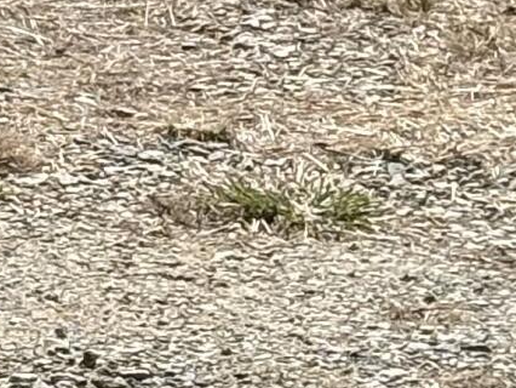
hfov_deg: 5.1
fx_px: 5459
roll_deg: +0.9
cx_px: -1146
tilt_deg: -6.1
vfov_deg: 4.0
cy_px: -588
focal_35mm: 366
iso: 40
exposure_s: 1/4329
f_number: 1.6
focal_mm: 5.96
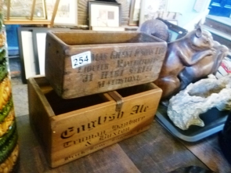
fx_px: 187
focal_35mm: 28
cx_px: 116
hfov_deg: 63.4
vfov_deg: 49.7
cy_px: 86
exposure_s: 1/13
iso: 800
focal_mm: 5
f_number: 2.8
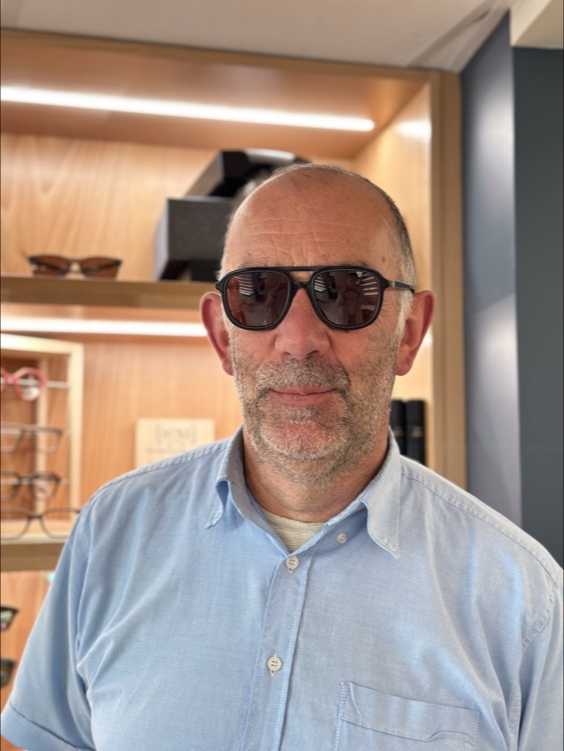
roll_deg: -0.8
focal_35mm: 48
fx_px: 1043
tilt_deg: +6.5
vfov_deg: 39.7
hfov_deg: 30.3
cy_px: 376
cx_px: 282
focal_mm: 6.86
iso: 125
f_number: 1.78
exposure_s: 1/54
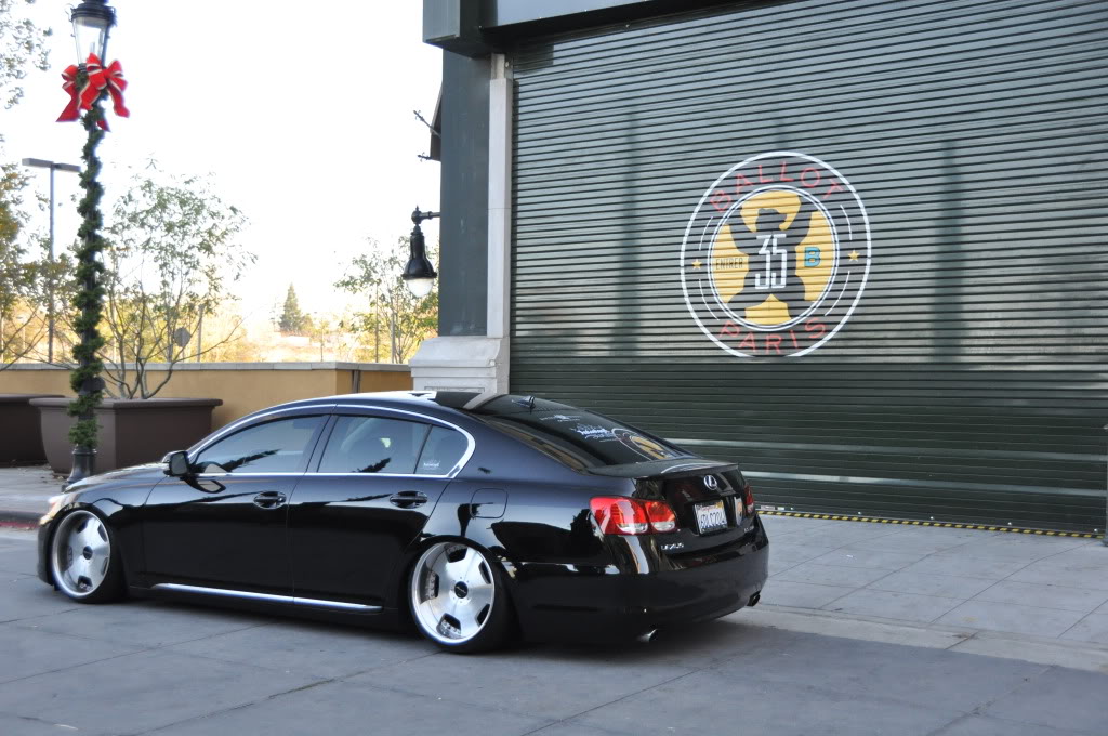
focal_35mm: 46
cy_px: 368
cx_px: 554
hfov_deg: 42.4
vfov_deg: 28.9
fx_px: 1429
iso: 1000
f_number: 4
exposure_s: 1/500
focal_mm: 31
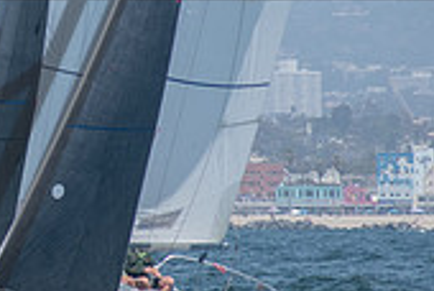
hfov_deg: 2.3
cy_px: 55
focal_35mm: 894
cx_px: -214
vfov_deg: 1.5
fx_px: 10796
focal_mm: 175
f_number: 8
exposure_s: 1/1600
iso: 400
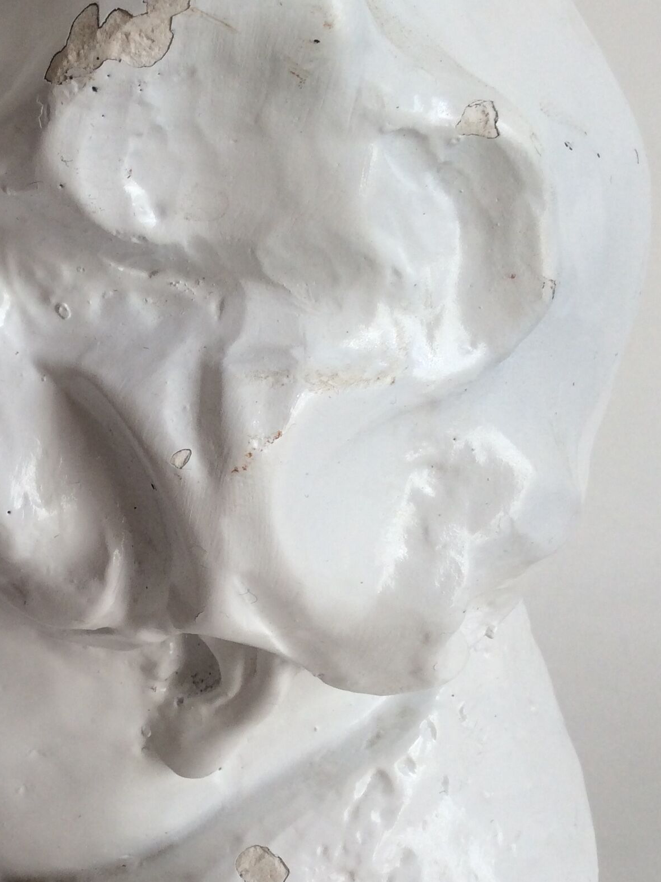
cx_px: 129
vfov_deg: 36.2
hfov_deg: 27.0
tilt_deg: -22.4
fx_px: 1350
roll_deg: -1.8
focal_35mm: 53
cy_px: 442
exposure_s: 1/113
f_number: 2.4
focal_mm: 3.3
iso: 32
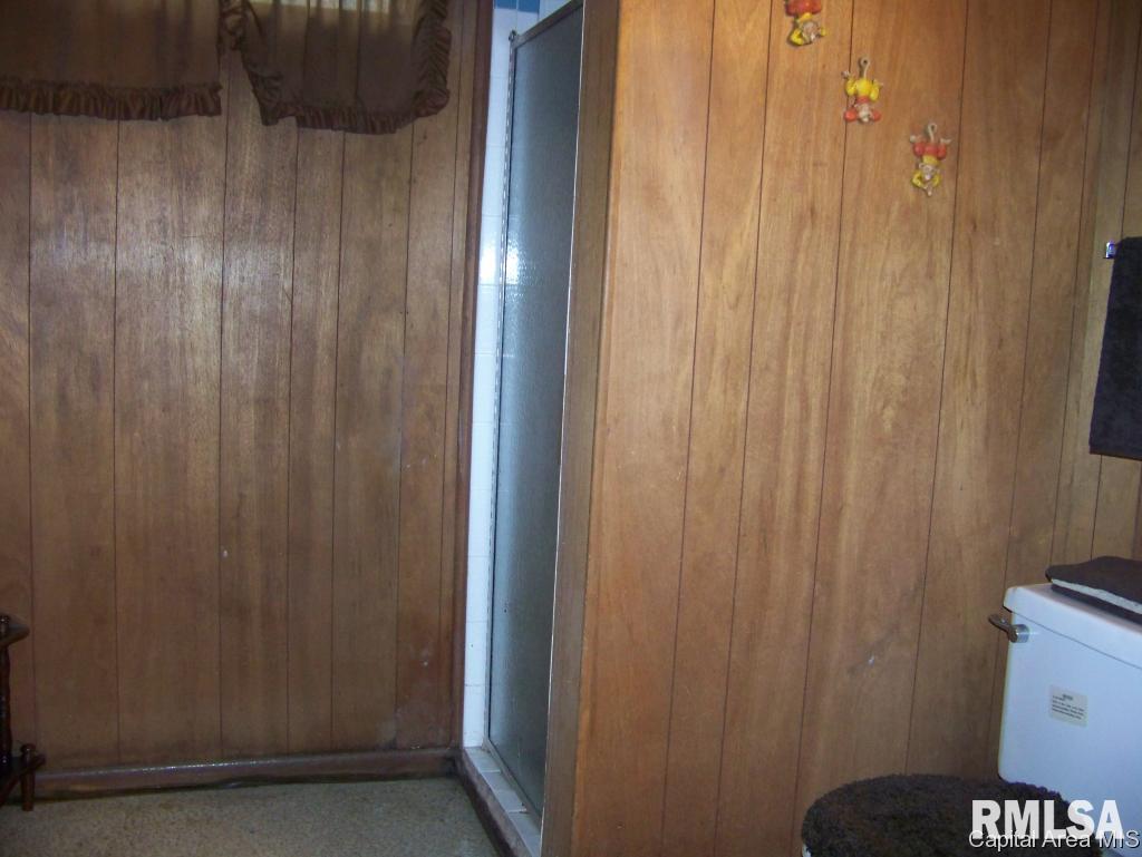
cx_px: 571
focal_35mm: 36
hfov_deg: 51.3
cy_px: 428
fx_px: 1188
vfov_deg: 39.7
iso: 200
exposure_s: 1/30
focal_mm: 5.85
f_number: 2.8
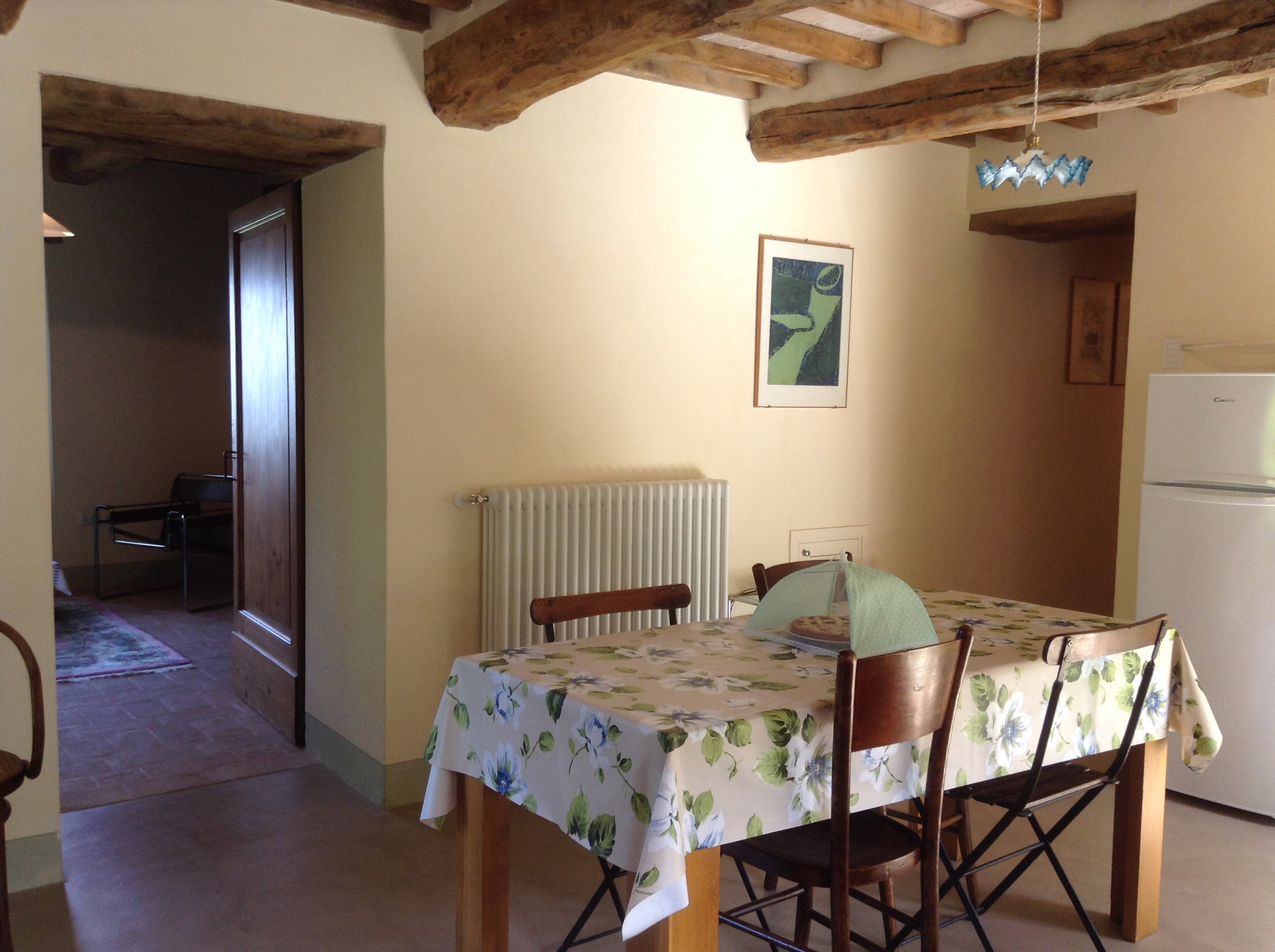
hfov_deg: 55.4
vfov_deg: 42.8
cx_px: 638
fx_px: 1214
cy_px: 476
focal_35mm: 33
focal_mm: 3.3
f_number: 2.4
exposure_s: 1/24
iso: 32
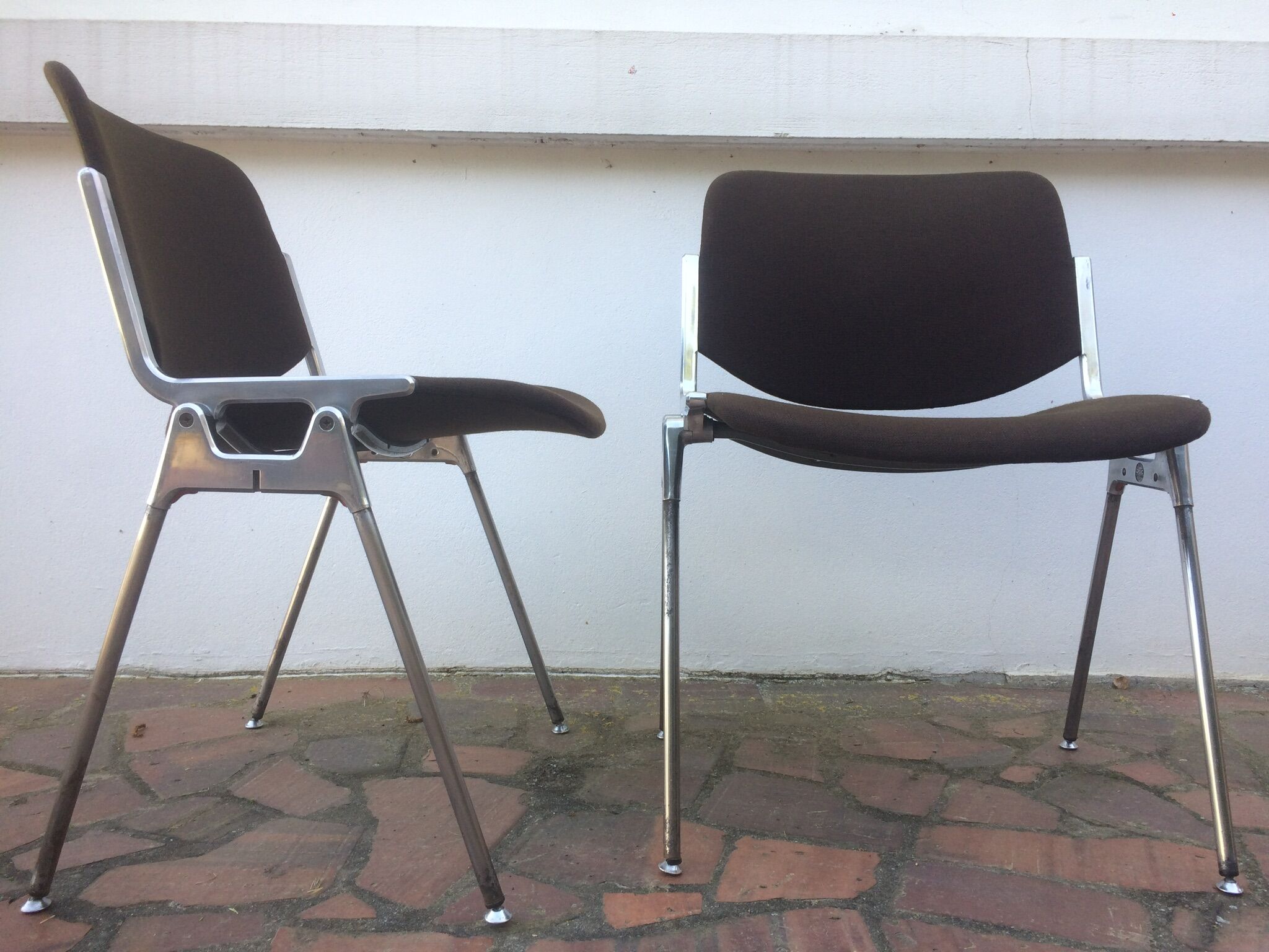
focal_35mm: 29
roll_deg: -1.6
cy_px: 476
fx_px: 1063
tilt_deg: -1.6
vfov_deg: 48.2
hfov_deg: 61.7
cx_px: 634
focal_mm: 4.15
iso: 32
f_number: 2.2
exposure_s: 1/189
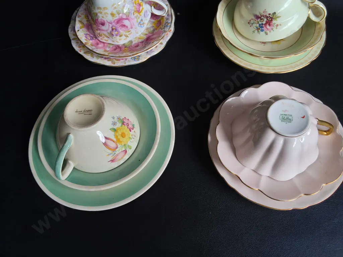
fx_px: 268
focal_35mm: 27
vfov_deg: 51.4
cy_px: 128
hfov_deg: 65.3
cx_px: 172
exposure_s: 1/144
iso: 32
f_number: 2
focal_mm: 2.87
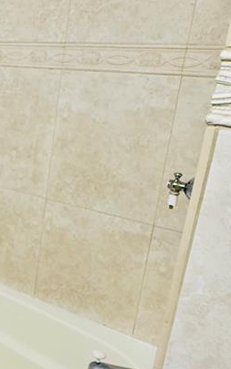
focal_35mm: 44
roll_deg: -0.9
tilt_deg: -13.7
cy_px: 152
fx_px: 443
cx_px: -142
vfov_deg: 45.1
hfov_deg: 22.3
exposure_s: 1/120
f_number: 2.2
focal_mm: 2.22
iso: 250
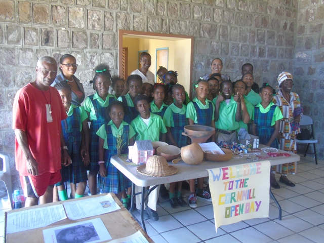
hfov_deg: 61.7
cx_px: 162
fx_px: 271
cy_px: 122
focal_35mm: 29
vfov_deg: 48.2
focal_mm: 5.2
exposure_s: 1/20
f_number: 3.6
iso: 400
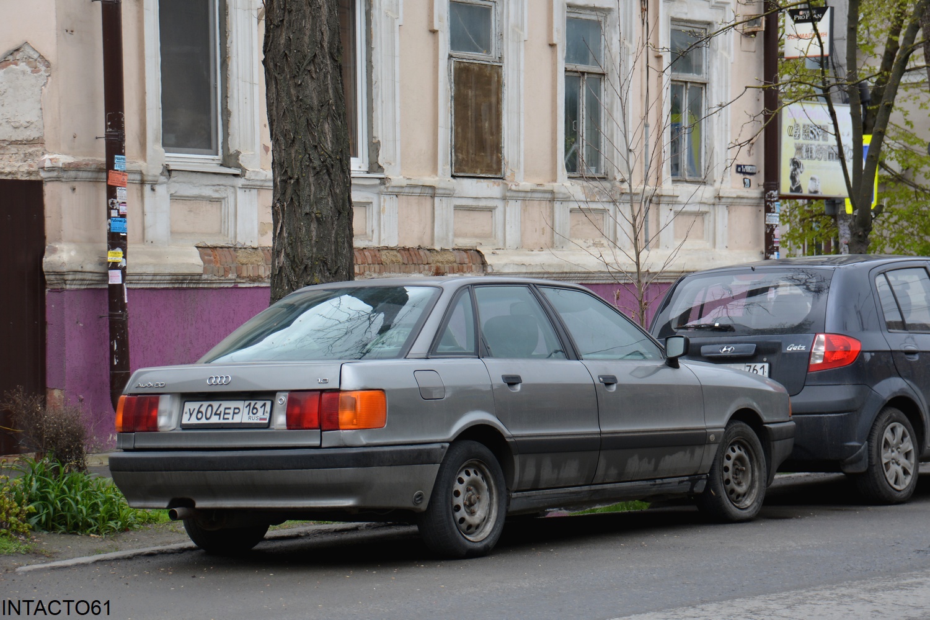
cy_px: 310
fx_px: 2402
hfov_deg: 21.9
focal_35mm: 93
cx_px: 465
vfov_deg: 14.7
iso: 250
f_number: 5.6
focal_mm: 62
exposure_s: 1/125
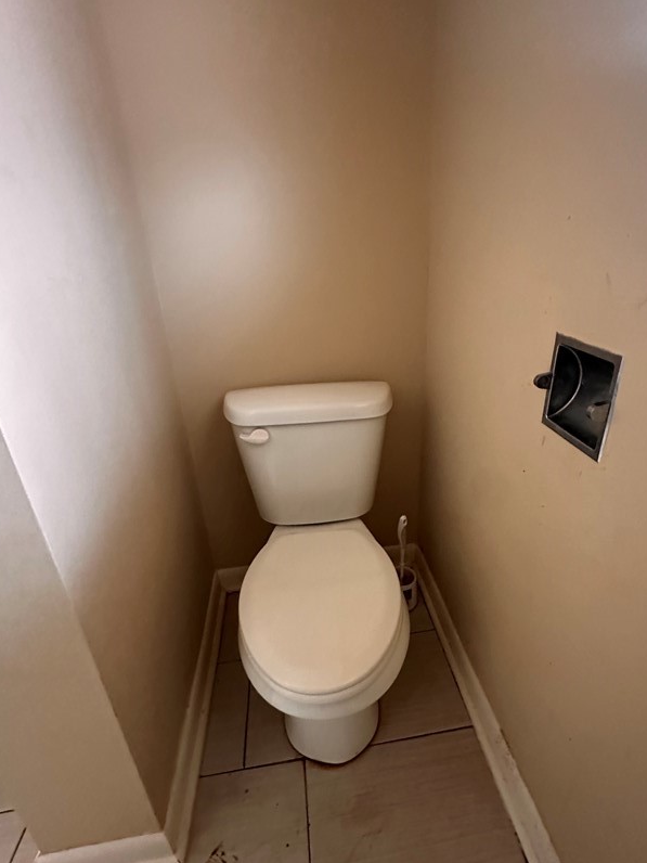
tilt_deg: -25.7
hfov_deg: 71.4
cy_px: 449
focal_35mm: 18
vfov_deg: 87.7
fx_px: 449
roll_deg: -0.1
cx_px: 357
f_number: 2.2
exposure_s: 1/40
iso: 800
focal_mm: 2.22
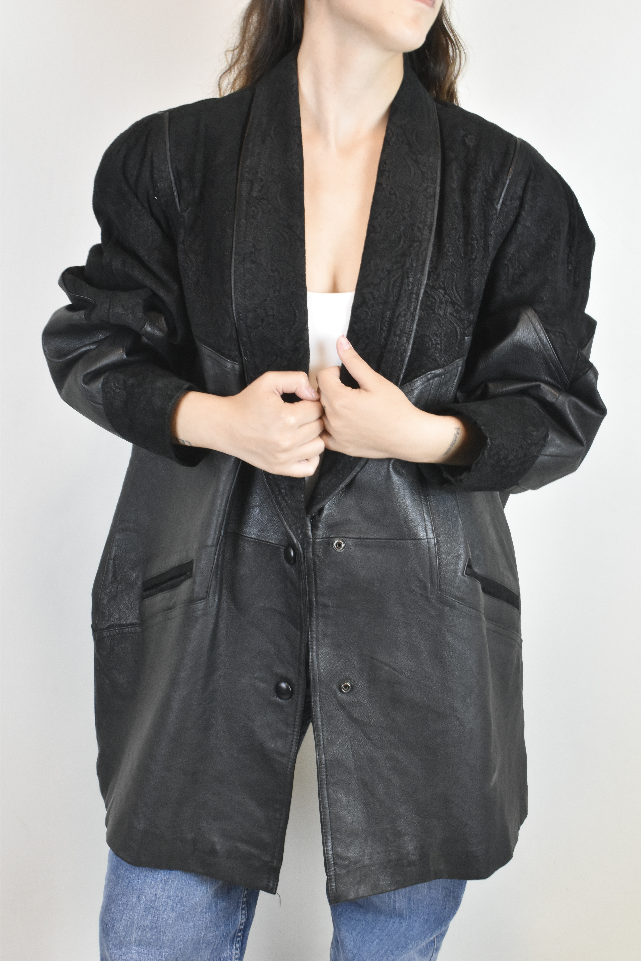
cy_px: 480
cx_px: 320
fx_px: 1282
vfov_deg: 41.1
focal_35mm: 48
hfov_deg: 28.1
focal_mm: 32
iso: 1600
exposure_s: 1/25
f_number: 18
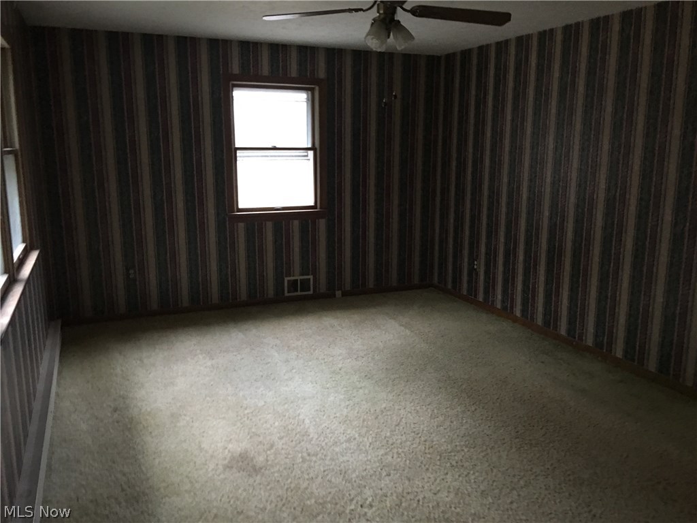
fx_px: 584
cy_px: 262
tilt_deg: -10.7
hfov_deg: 61.7
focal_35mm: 29
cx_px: 348
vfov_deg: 48.2
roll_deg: -2.3
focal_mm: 4.15
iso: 64
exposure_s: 1/4
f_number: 2.2
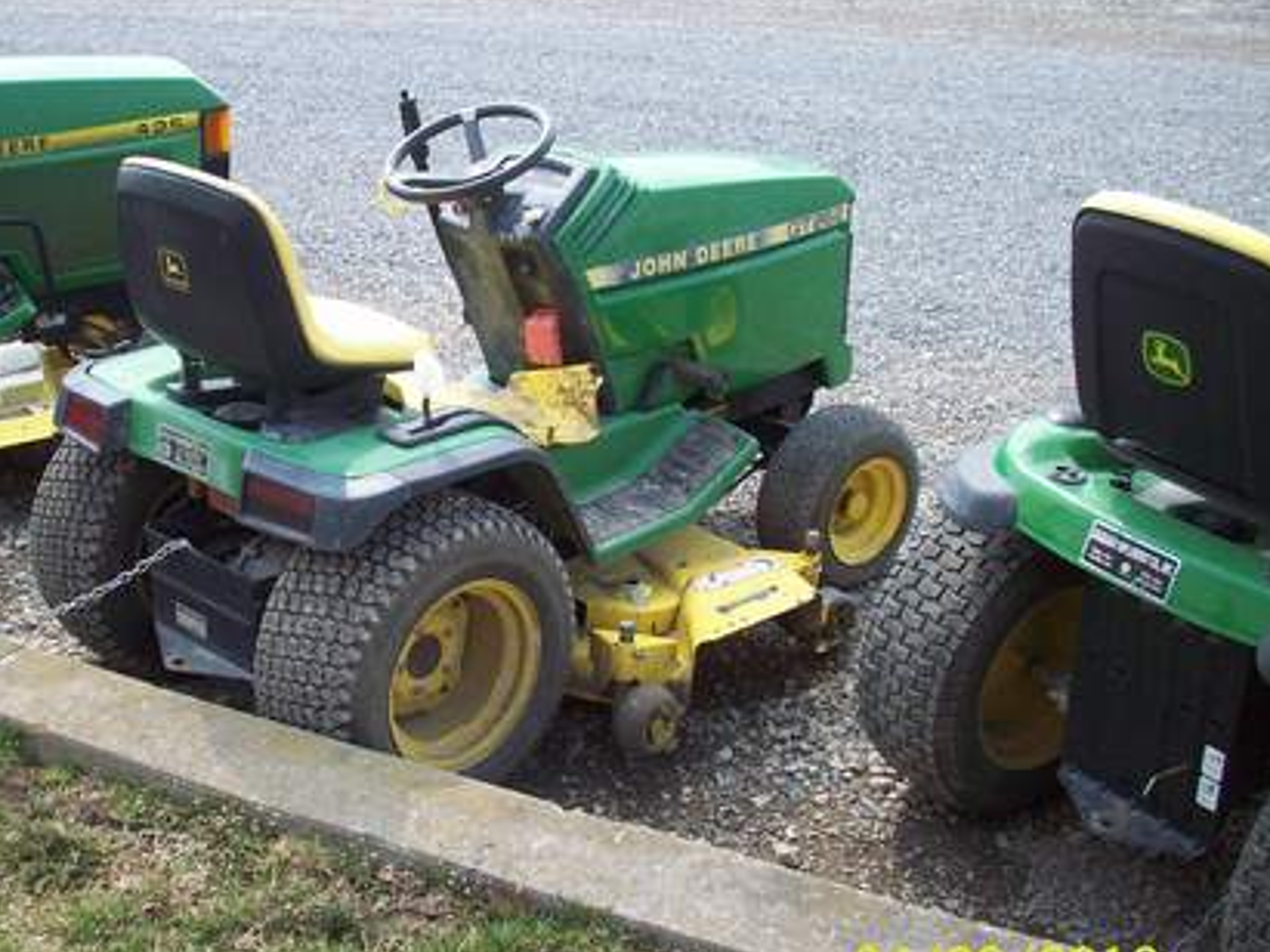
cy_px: 461
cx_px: 439
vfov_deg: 29.7
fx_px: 1797
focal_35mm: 49
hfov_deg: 38.5
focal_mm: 6.2
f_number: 2.8
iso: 80
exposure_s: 1/406
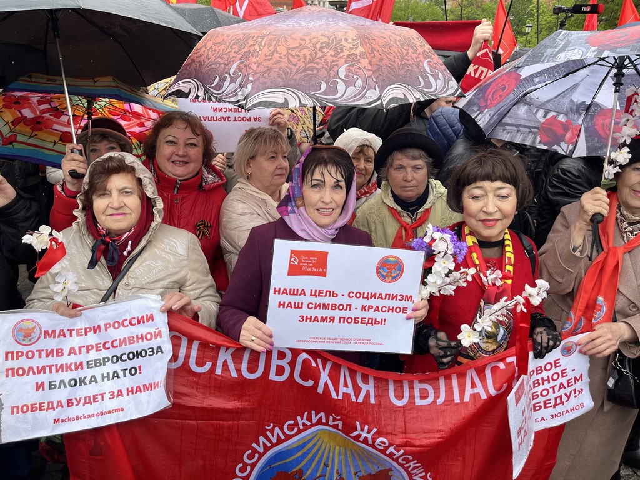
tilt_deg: -22.1
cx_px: 320
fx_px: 481
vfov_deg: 53.1
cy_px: 240
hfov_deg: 67.3
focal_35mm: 26
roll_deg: -2.0
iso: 50
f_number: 1.6
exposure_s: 1/537
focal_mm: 5.1
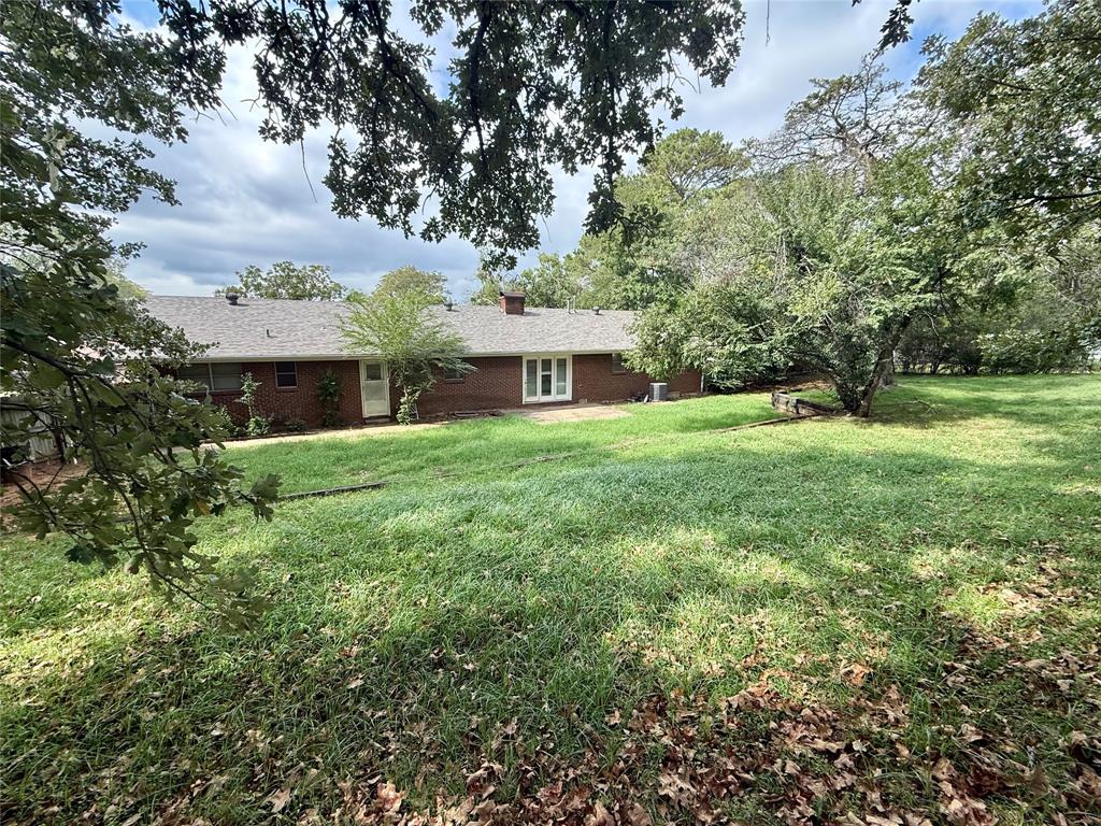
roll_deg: -0.8
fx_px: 445
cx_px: 550
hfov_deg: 102.1
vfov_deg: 85.7
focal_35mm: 14
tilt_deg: -10.4
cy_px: 413
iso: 64
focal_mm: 2.22
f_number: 2.2
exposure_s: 1/619
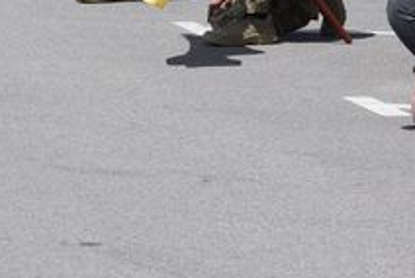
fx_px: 3368
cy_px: -79
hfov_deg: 7.0
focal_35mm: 292
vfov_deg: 4.7
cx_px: 491
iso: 200
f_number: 10
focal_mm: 55
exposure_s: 1/400
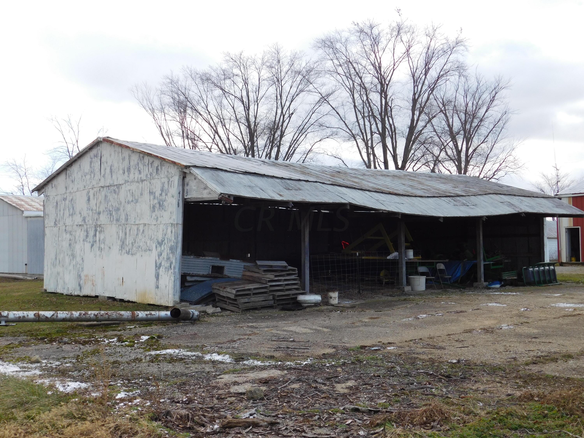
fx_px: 759
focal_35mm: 45
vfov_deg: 32.2
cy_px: 219
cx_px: 292
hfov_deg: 42.1
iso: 125
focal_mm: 8
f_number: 3.7
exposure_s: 1/400
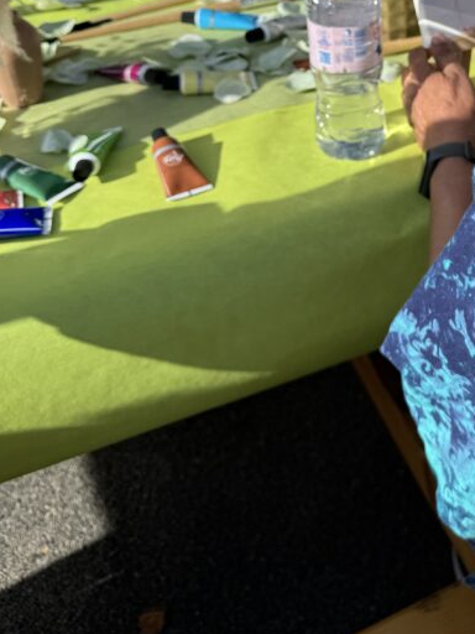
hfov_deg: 28.6
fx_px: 878
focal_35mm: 48
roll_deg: -1.4
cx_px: 464
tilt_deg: -27.3
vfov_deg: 37.5
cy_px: 85
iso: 80
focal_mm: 6.76
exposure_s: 1/3802
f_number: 1.78
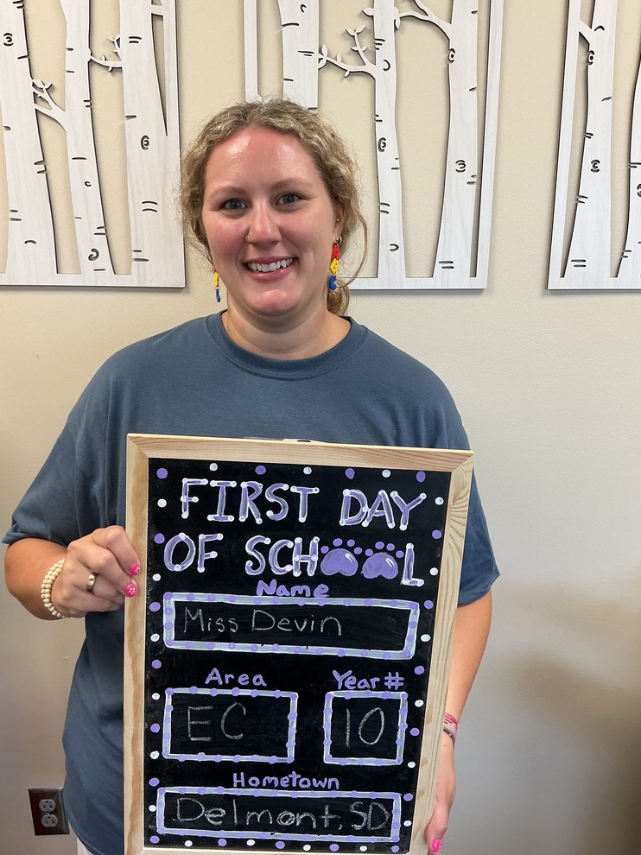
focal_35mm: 30
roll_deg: -0.7
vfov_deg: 60.0
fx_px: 741
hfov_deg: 46.8
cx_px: 320
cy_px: 428
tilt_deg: -14.7
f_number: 1.8
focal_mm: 3
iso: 50
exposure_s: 1/60
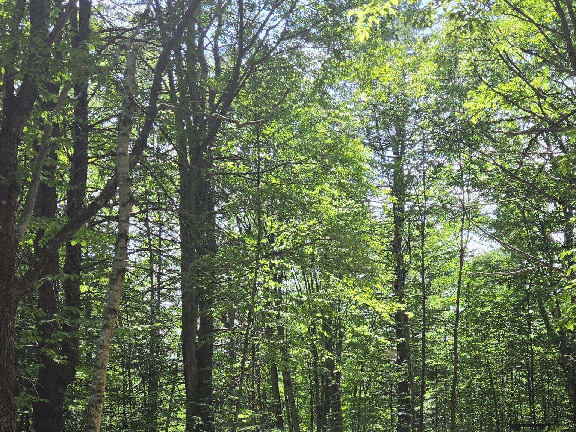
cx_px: 317
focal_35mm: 45
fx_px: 749
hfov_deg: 42.0
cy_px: 409
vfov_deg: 30.4
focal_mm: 5.4
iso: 80
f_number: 1.8
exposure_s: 1/1225
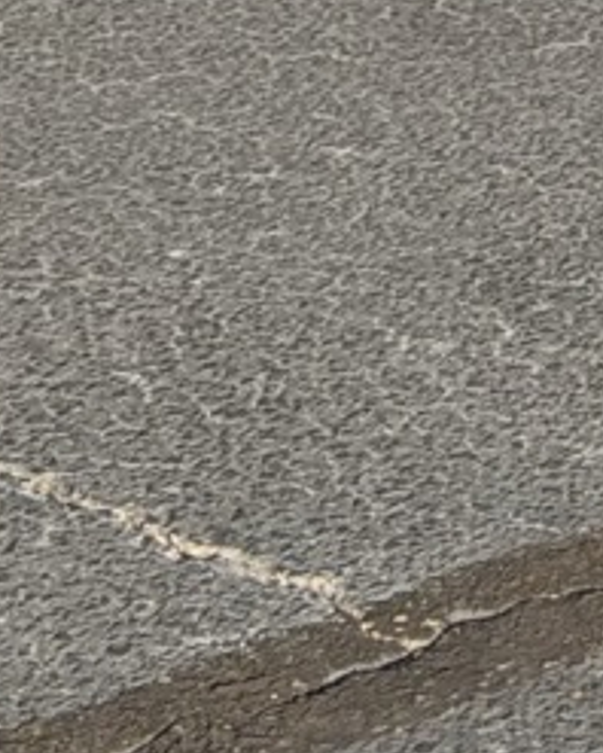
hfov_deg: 5.0
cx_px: 1148
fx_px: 6751
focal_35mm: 303
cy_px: -1457
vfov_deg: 5.9
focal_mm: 6.76
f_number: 1.78
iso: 80
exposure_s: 1/3534
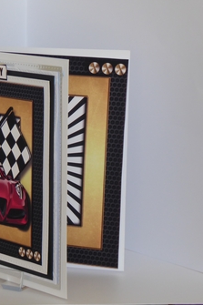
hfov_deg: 10.0
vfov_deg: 15.0
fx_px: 1160
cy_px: 152
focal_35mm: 137
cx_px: 35
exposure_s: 1/60
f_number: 4.9
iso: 160
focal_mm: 16.1
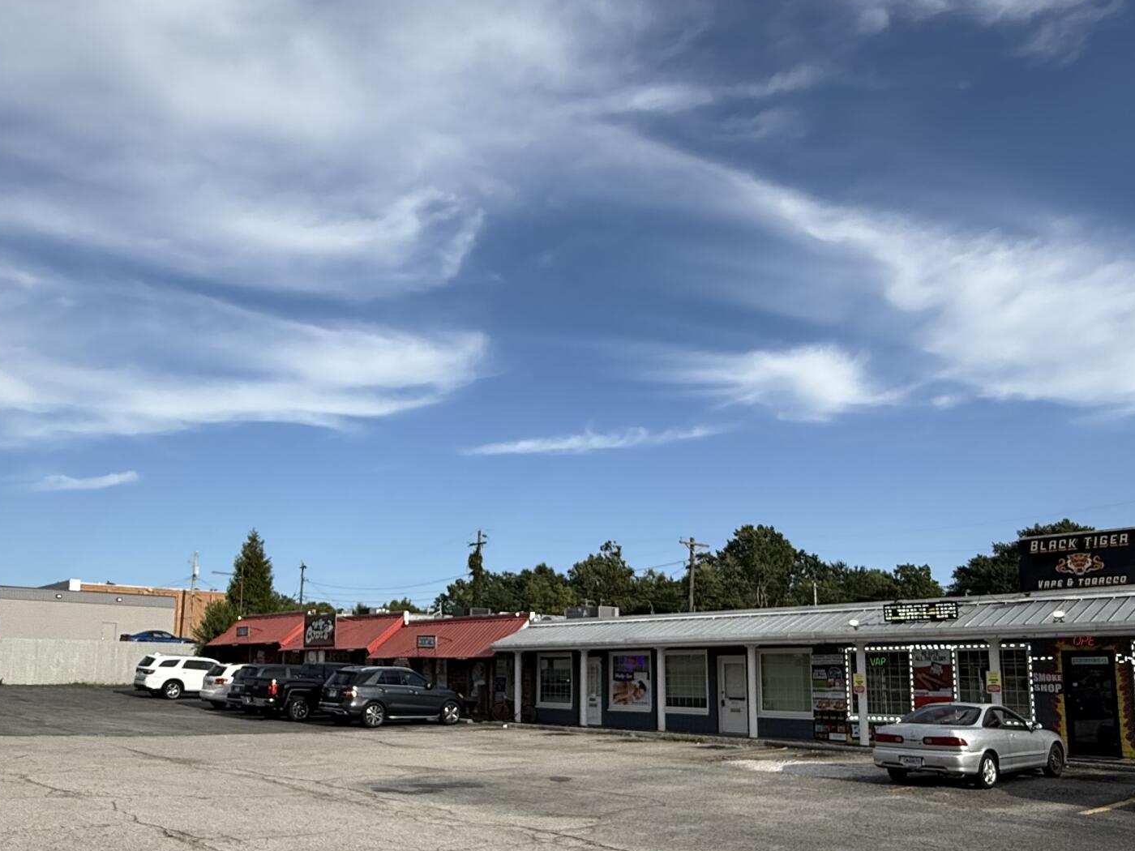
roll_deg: -0.3
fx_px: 984
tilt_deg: +8.6
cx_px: 530
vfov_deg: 46.4
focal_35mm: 30
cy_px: 529
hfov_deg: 59.9
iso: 50
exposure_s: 1/2165
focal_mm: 2.22
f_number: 2.2
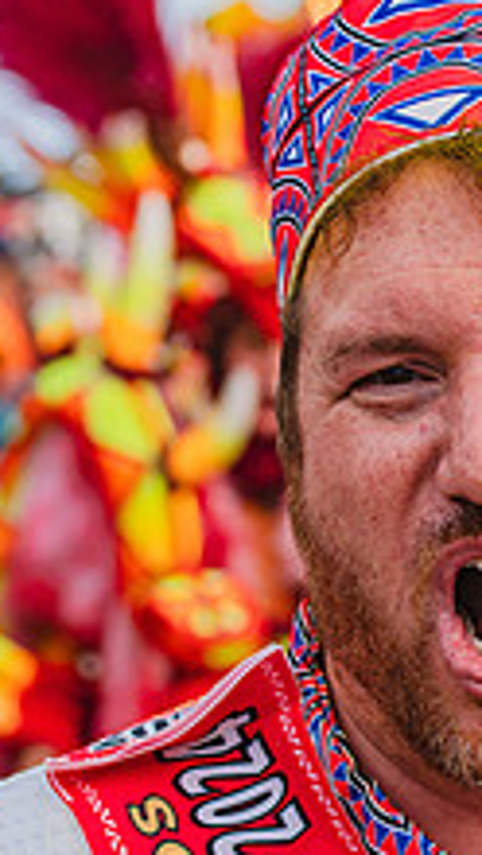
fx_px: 3403
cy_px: 602
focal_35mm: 150
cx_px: 492
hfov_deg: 8.1
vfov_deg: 14.3
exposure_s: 1/1600
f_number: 5.6
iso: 640
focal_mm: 70
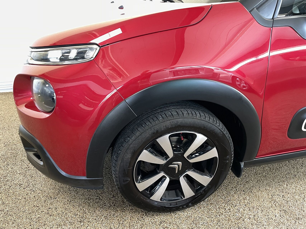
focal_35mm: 26
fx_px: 230
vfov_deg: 53.1
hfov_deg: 67.3
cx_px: 153
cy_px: 114
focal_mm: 4.2
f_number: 1.6
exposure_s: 1/60
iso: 160
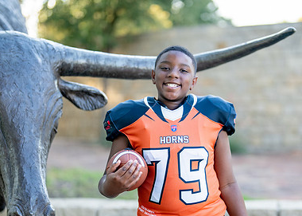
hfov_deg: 22.4
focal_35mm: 89
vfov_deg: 16.0
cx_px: 182
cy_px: 143
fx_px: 763
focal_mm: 50
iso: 200
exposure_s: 1/1000
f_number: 1.2
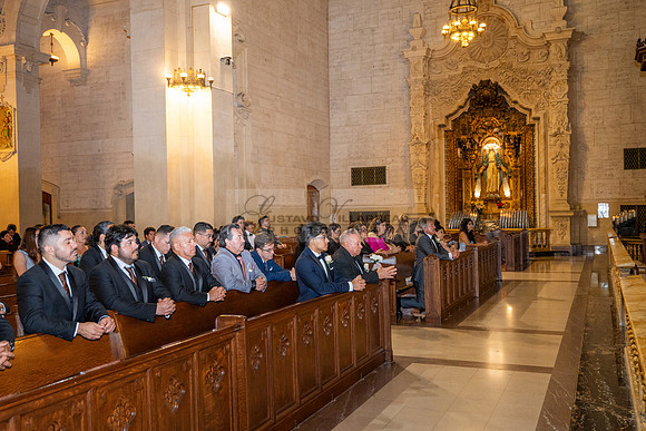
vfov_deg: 36.9
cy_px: 216
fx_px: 646
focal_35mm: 36
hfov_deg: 53.1
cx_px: 323
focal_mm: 24
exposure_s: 1/125
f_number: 2.8
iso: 800
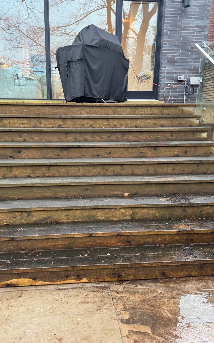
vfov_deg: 70.4
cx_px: 88
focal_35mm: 26
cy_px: 174
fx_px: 243
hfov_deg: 47.4
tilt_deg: -13.0
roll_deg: +0.4
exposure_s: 1/99
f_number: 1.78
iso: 200
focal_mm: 6.76
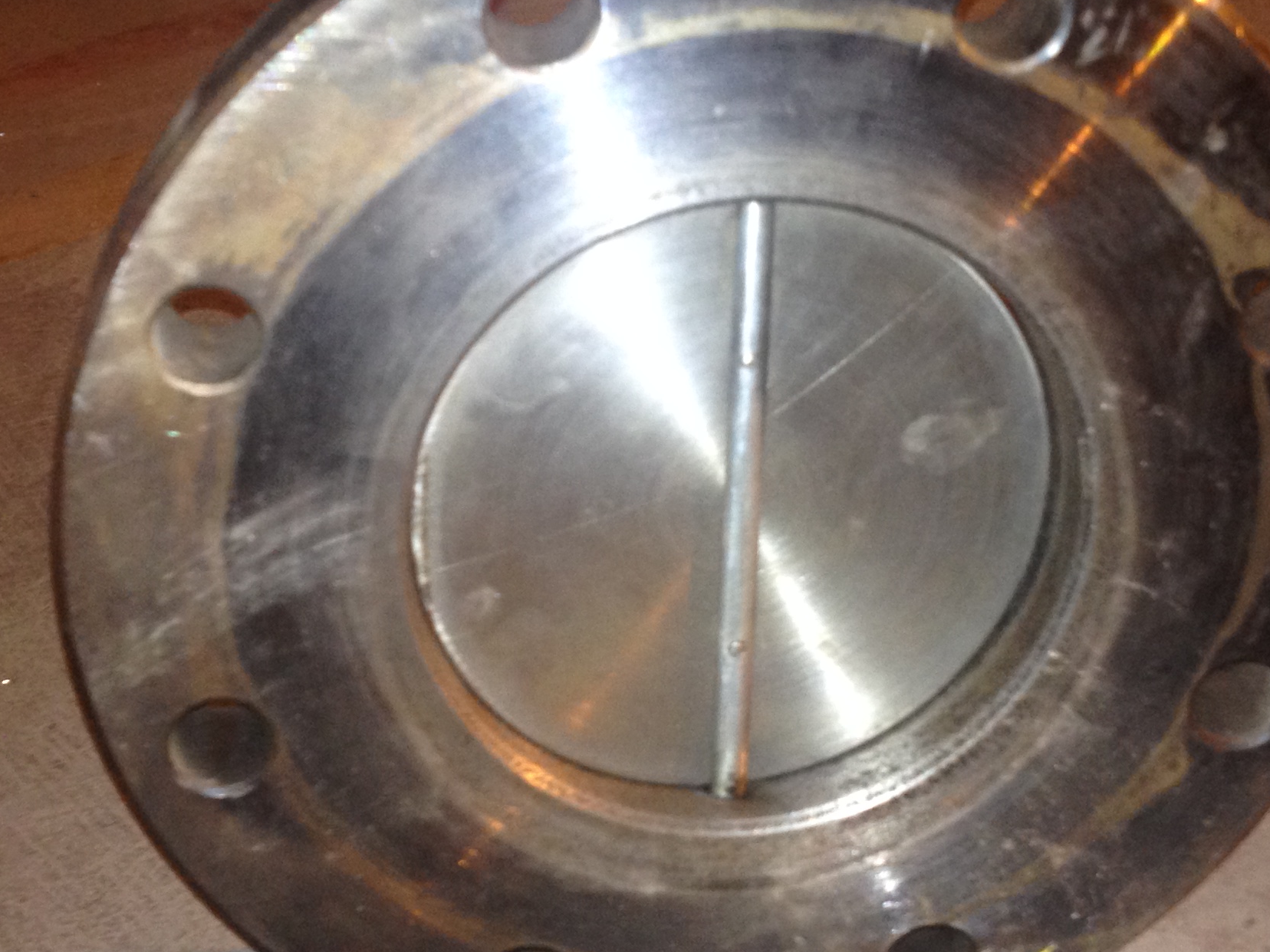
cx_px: 637
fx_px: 2531
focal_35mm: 69
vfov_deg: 21.2
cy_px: 314
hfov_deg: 28.2
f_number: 2.4
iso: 125
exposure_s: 1/17
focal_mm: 4.28
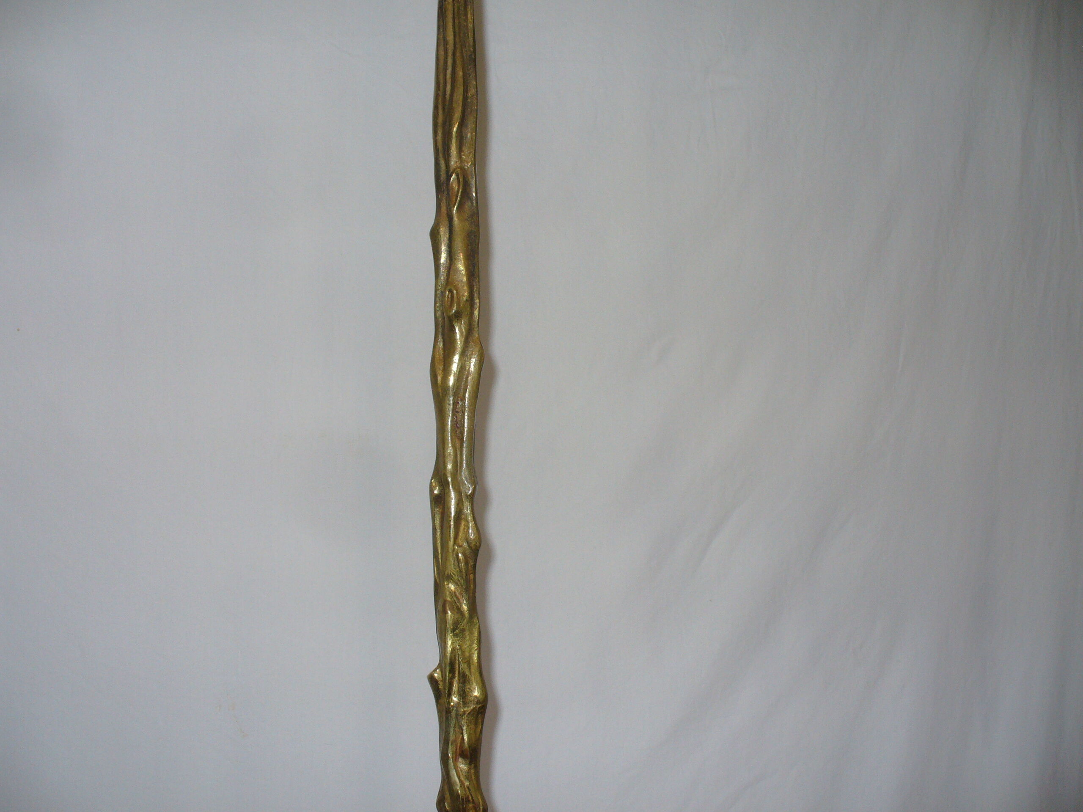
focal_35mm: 37
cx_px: 542
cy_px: 406
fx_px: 1158
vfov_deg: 38.7
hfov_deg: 50.1
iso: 100
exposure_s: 1/50
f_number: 2.8
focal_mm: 6.1
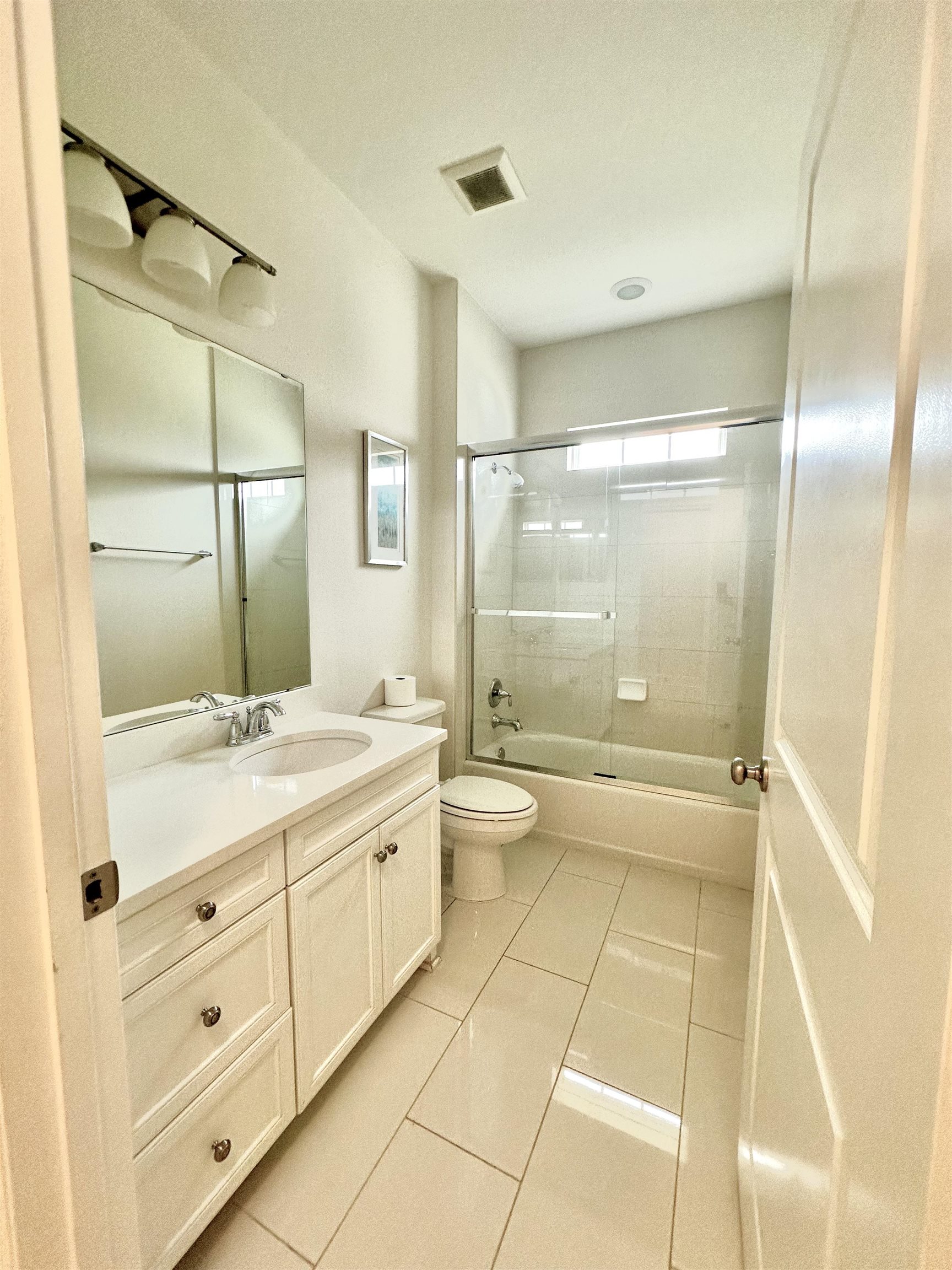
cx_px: 476
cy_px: 635
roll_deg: -0.9
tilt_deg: -5.4
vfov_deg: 102.1
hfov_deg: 85.7
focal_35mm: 14
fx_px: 513
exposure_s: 1/120
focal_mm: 2.22
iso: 125
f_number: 2.2
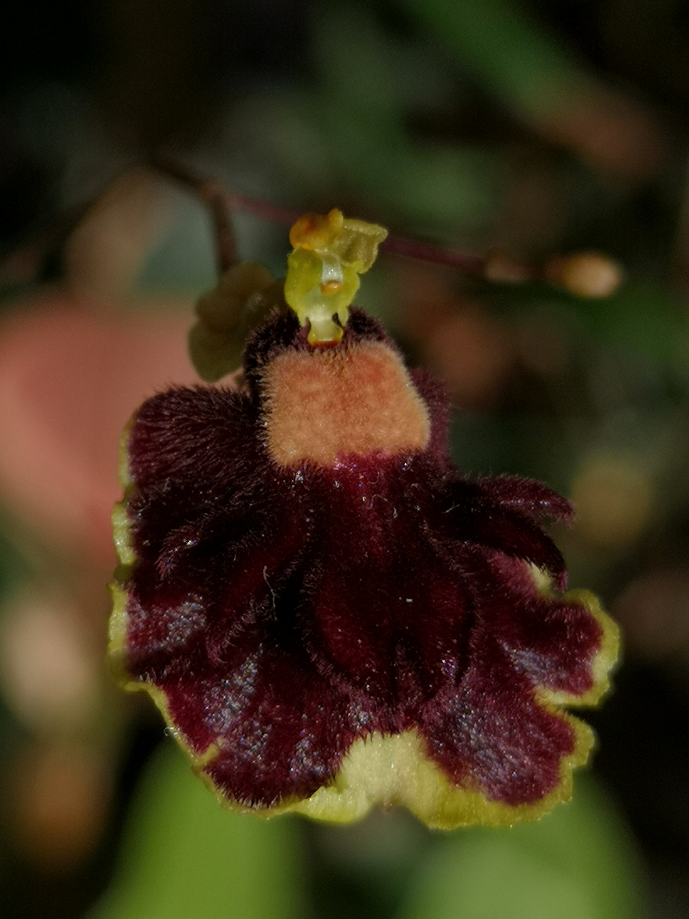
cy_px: 460
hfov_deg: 16.8
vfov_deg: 22.3
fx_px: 2335
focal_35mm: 88
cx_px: 344
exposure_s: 1/1949
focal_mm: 5.58
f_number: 1.8
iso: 50
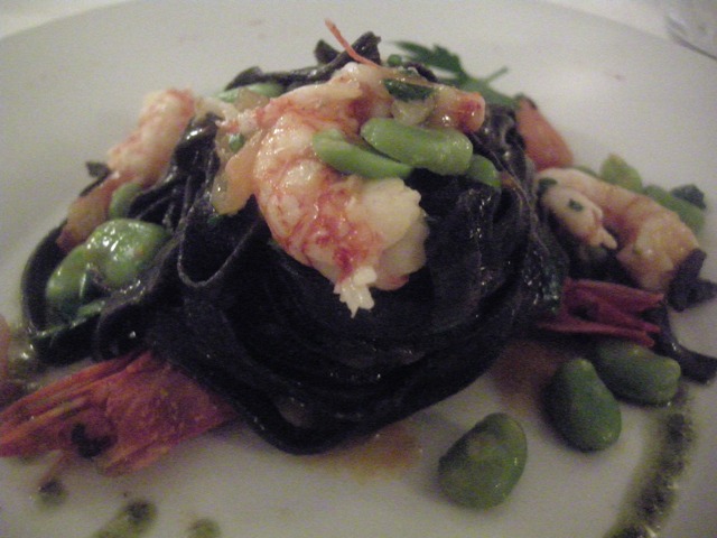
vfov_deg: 39.7
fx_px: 746
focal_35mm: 36
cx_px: 358
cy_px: 269
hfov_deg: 51.4
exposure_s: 1/30
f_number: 2.7
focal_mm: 7.5
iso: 1600
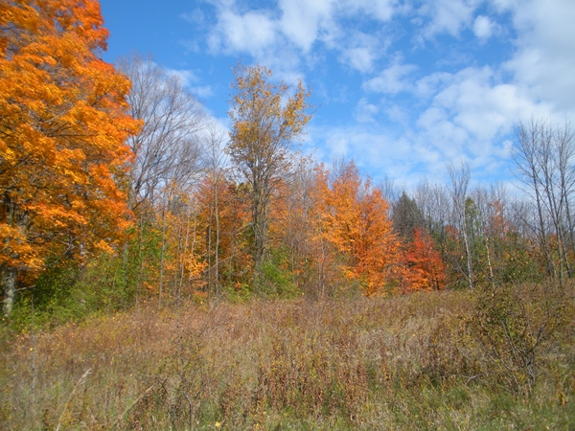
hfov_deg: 51.4
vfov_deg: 39.7
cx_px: 288
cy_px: 216
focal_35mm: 36
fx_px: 598
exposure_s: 1/567
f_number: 3.5
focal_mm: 6.3
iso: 64
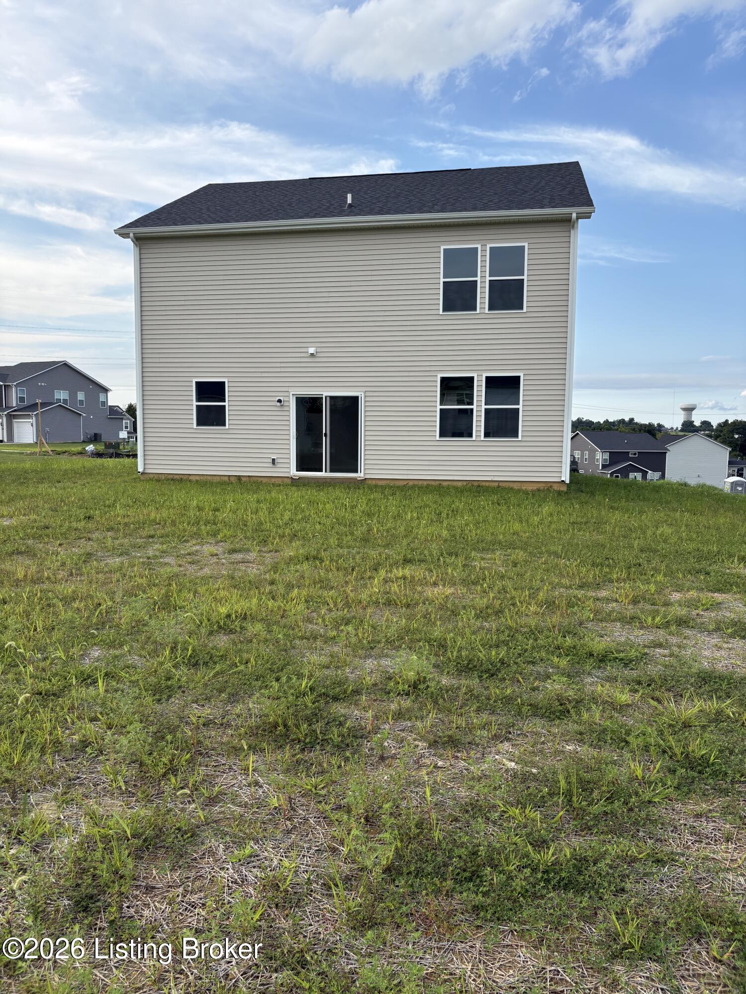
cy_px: 497
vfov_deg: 67.3
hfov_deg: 53.1
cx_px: 373
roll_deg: -0.4
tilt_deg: -3.7
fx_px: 747
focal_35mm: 26
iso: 50
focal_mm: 5.96
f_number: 1.6
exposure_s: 1/1706
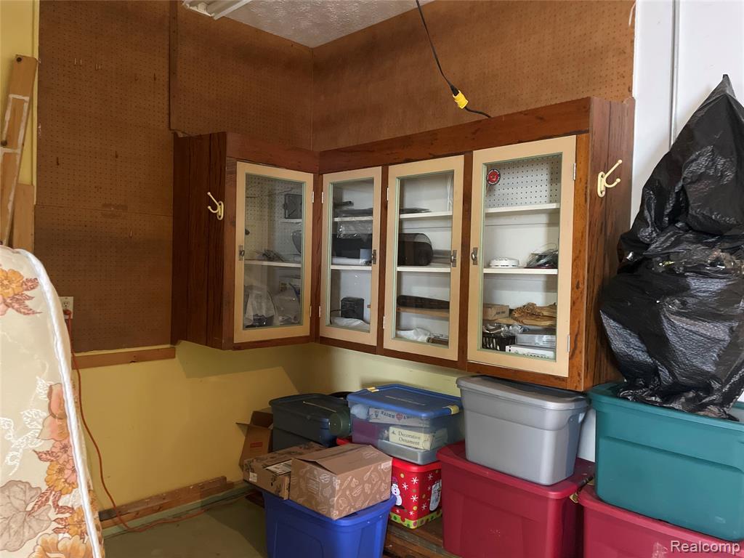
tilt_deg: -1.8
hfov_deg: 67.3
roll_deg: -1.2
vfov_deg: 53.1
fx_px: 559
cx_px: 372
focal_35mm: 26
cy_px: 279
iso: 800
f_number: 1.6
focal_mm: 4.2
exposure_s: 1/30
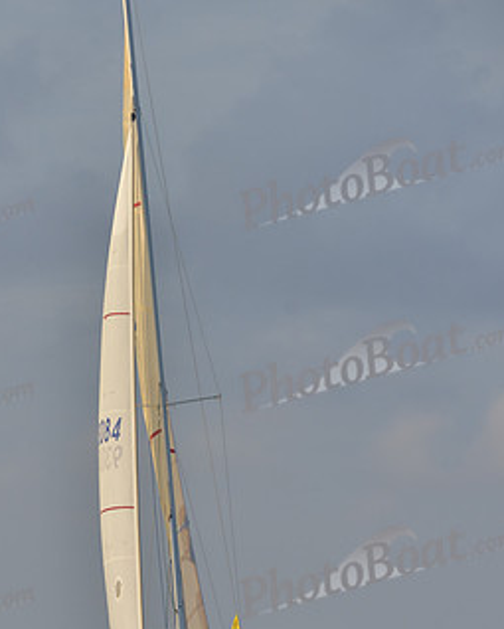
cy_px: 493
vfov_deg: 5.6
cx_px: 137
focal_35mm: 342
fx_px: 6368
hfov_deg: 4.5
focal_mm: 200
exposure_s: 1/1250
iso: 280
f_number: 5.6
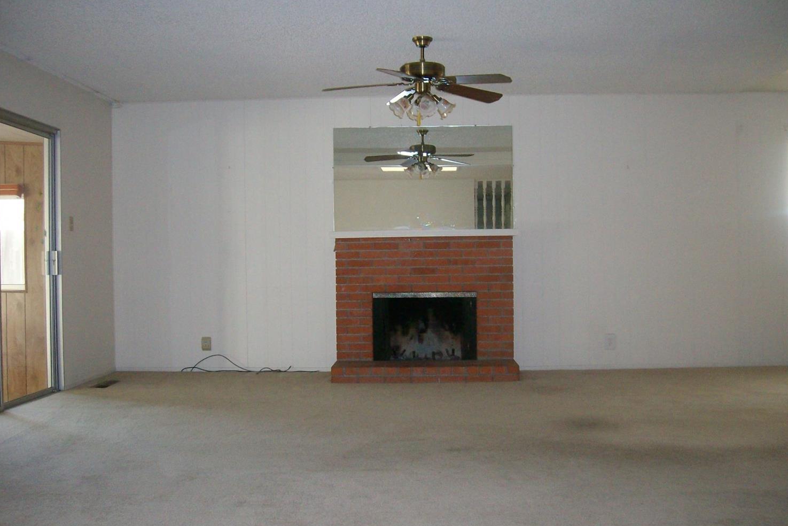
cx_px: 392
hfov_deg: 51.9
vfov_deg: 36.0
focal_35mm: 37
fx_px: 810
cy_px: 274
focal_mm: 5.8
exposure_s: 1/40
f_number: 2.8
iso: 223
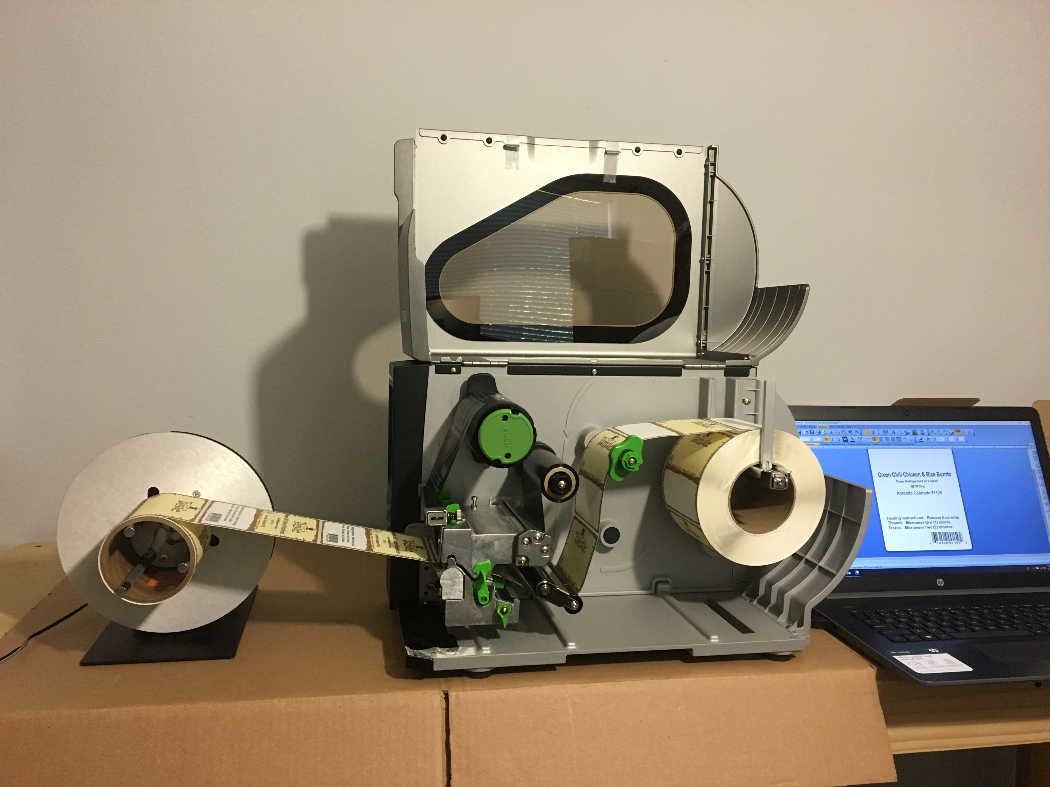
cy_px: 394
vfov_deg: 48.2
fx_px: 880
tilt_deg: -4.8
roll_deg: -0.8
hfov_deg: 61.7
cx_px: 525
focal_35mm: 29
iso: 125
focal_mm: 4.15
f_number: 2.2
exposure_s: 1/30
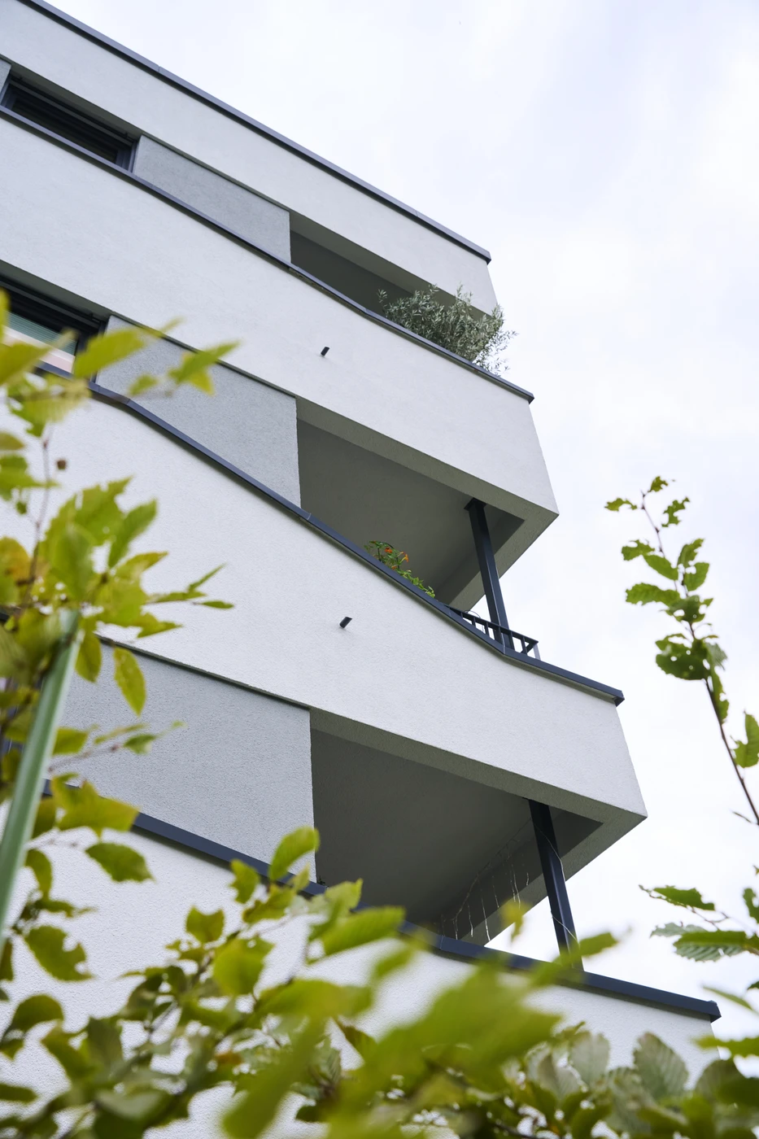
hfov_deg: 37.8
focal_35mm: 35
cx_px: 380
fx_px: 1107
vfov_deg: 54.4
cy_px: 570
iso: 220
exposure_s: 1/200
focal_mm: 35
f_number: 5.6
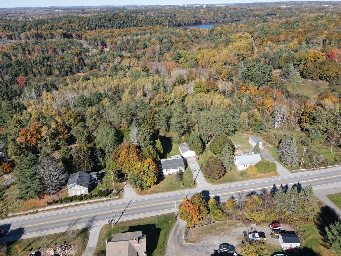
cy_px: 128
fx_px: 236
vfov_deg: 56.8
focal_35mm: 24
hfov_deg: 71.6
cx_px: 170
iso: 100
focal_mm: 4.5
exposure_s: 1/400
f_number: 2.8
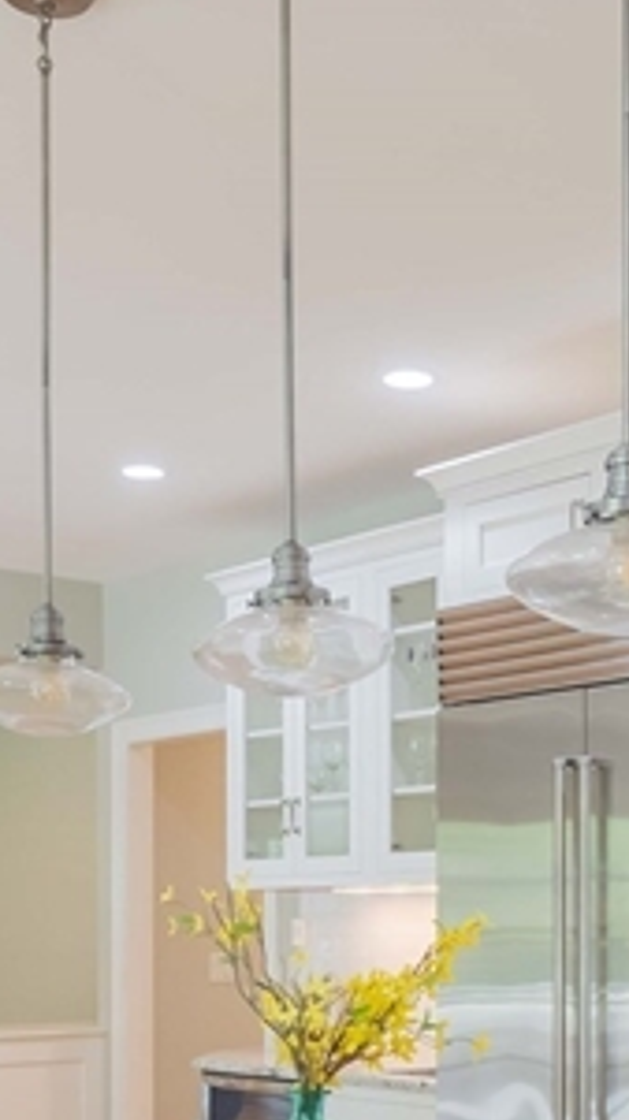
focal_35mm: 57
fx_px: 1692
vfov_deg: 35.0
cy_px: 951
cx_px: 458
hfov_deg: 20.9
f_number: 8
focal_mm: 16
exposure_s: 1/100
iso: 800
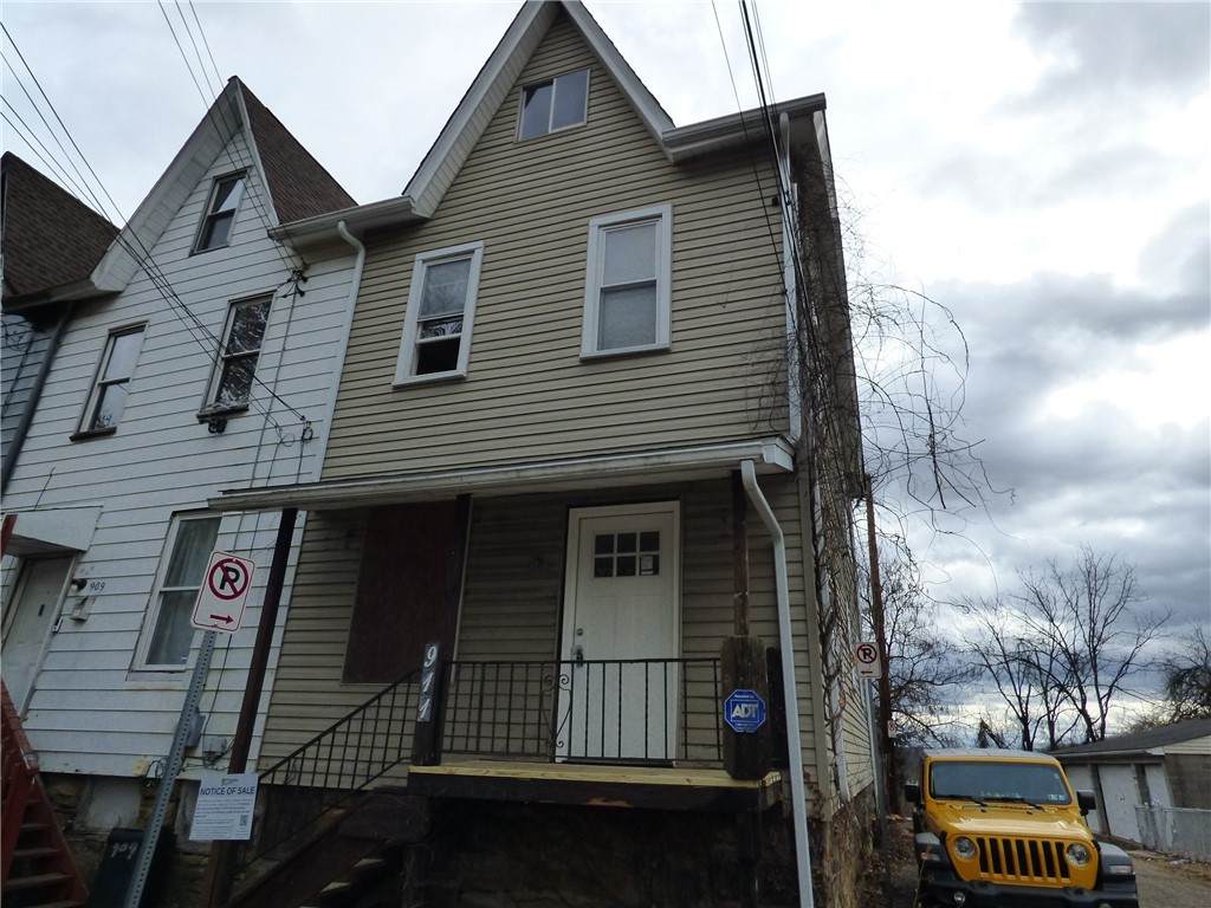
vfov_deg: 66.0
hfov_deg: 81.7
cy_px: 454
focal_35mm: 20
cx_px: 606
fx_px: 700
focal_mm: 3.58
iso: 200
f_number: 4
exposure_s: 1/800
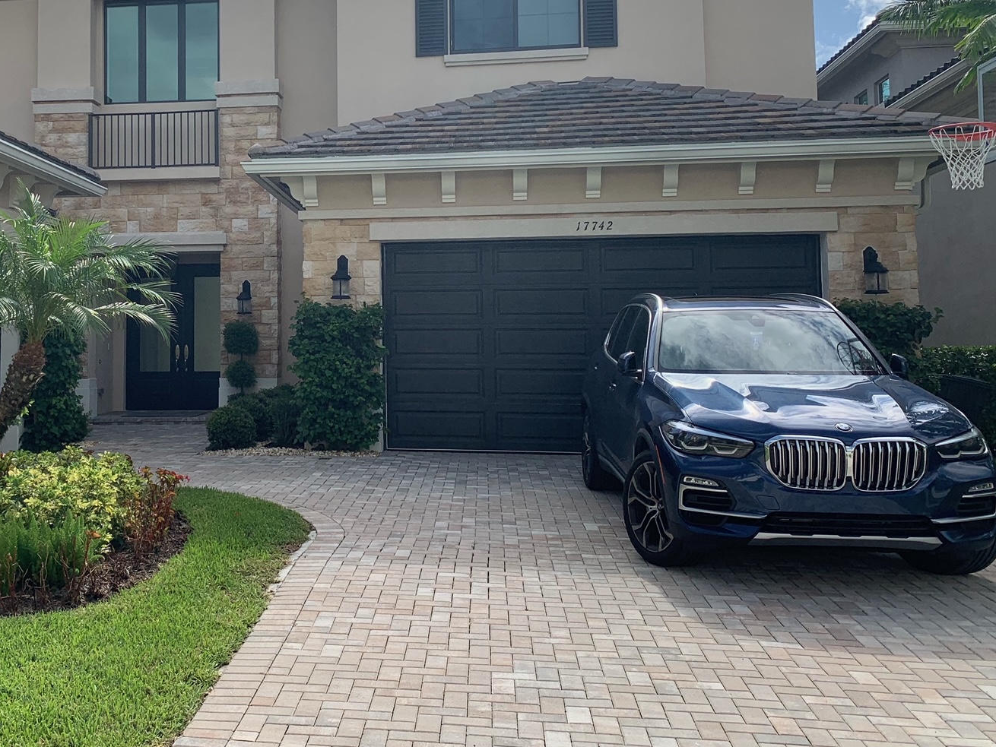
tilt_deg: +5.0
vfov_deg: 35.7
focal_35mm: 40
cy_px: 271
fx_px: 1151
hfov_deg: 45.7
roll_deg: +1.1
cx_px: 297
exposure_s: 1/2364
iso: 25
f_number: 1.8
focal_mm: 4.25
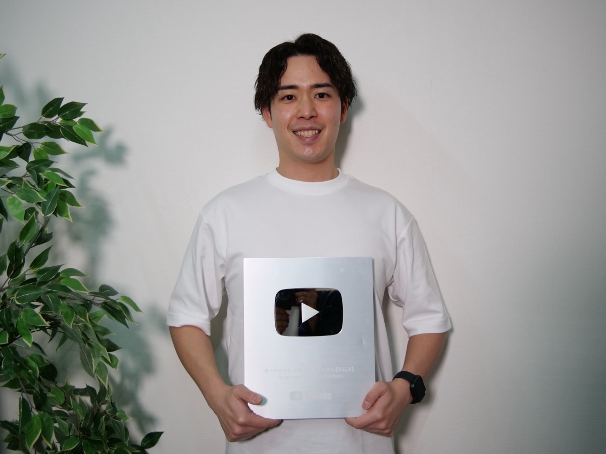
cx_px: 303
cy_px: 227
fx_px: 630
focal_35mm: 36
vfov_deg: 39.7
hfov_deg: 51.4
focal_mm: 18
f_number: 3.9
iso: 500
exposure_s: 1/60
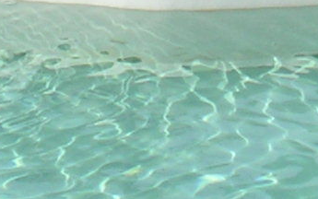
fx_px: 2072
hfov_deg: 8.8
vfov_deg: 5.2
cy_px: -411
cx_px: 105
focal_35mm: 239
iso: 50
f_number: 6.7
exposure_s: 1/250
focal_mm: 6
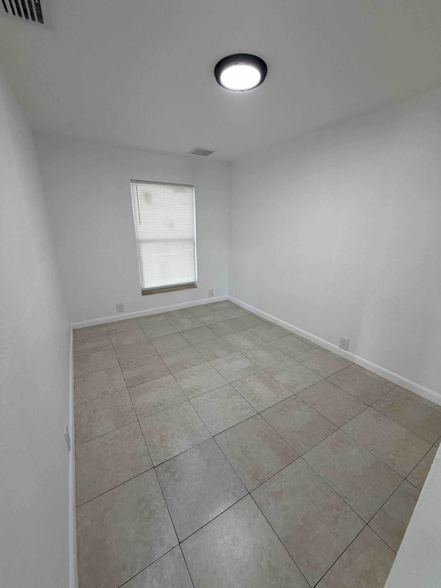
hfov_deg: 85.7
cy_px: 294
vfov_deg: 102.1
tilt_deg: -16.6
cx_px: 220
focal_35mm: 14
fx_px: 238
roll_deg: -1.2
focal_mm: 2.22
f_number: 2.2
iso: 160
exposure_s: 1/120
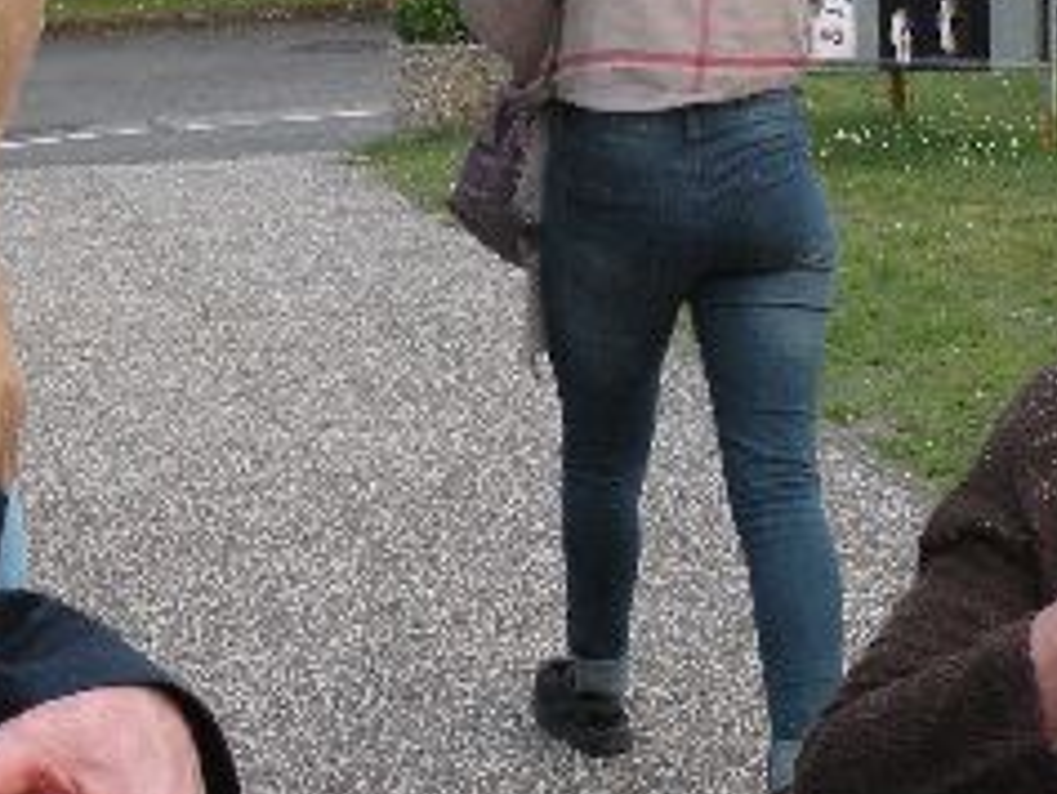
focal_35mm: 91
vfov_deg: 16.2
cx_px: 611
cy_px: 277
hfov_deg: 21.5
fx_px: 2780
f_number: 3.5
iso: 200
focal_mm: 4.7
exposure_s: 1/125
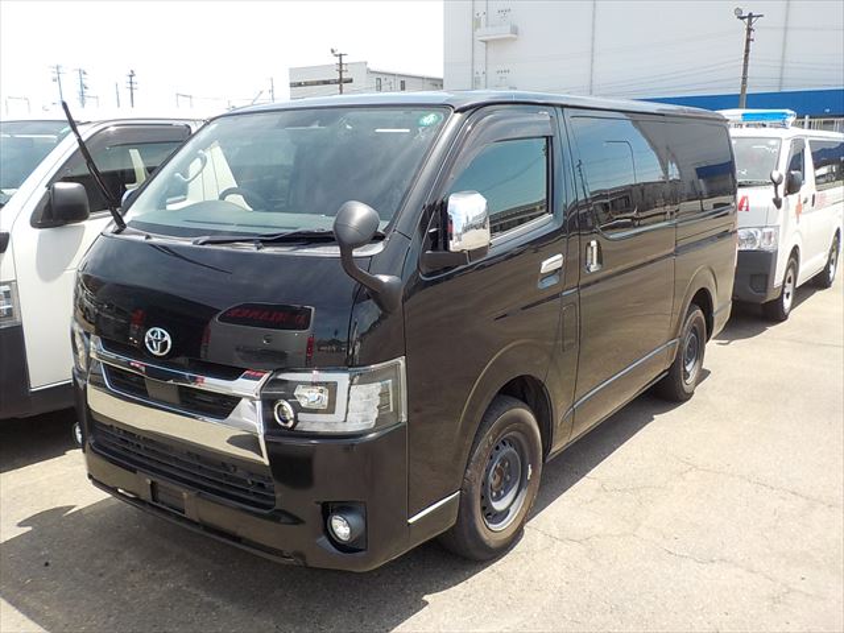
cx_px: 422
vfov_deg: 46.8
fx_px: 731
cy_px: 316
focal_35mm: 30
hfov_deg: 60.0
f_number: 3.3
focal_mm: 4.1
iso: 125
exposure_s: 1/400
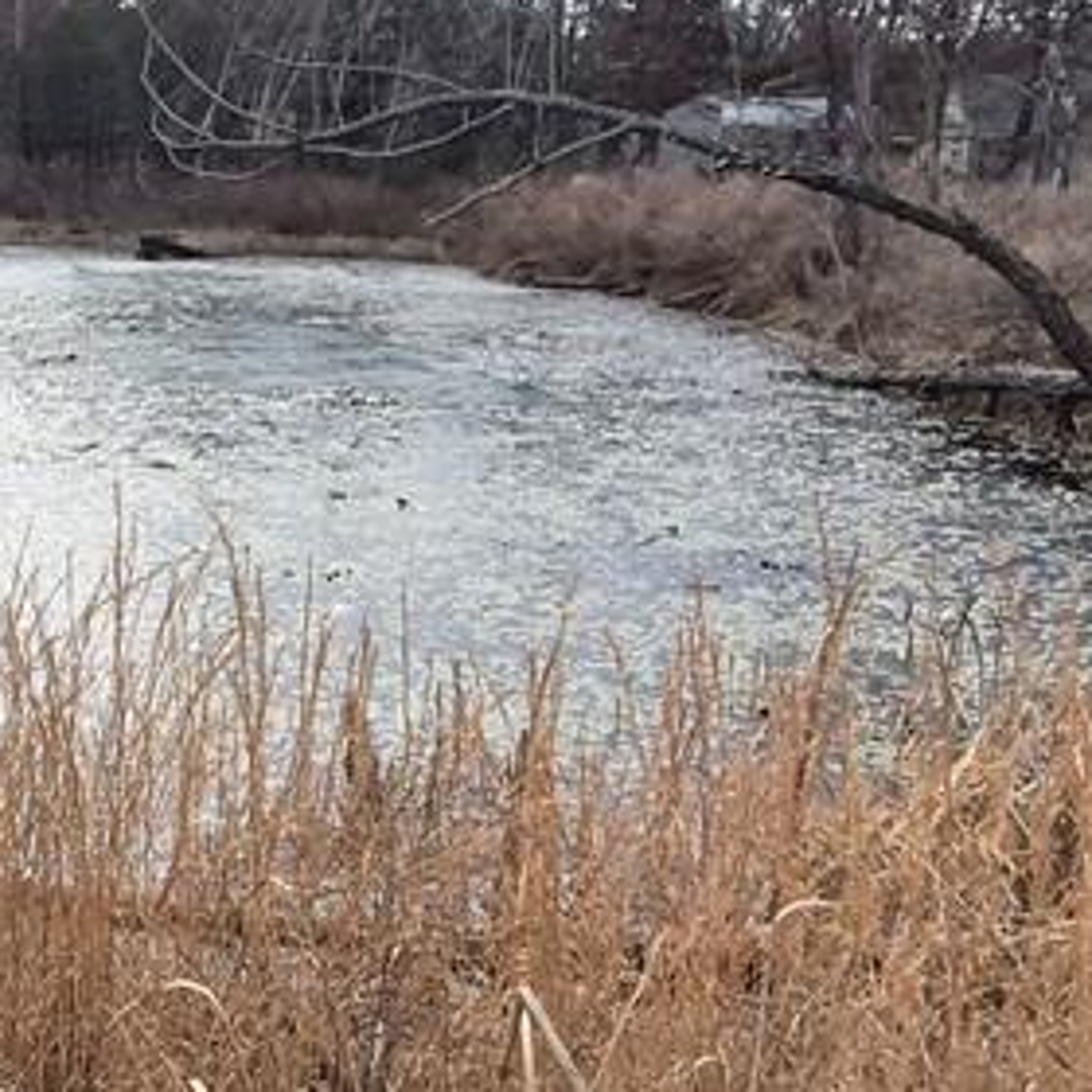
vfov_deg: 40.0
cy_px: 542
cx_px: 47
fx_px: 1499
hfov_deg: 36.7
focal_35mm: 42
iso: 40
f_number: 2.2
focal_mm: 1.74
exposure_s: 1/1508
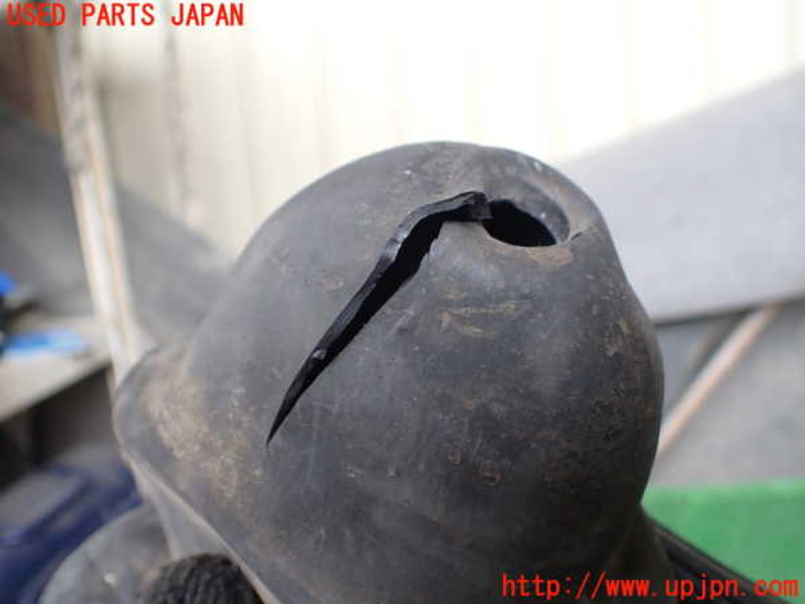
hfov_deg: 60.0
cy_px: 302
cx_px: 402
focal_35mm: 30
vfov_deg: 46.8
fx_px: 698
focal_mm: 5.4
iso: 160
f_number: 2.3
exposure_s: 1/125
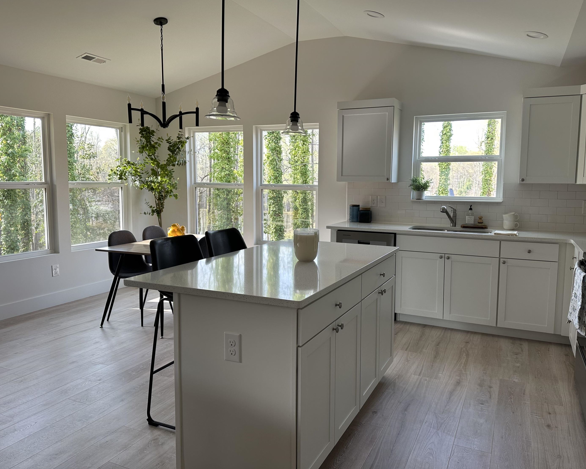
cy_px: 226
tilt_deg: -6.0
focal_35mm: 26
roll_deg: -0.7
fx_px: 451
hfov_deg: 65.9
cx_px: 318
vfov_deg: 54.9
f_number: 1.78
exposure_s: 1/121
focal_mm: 6.86
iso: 64
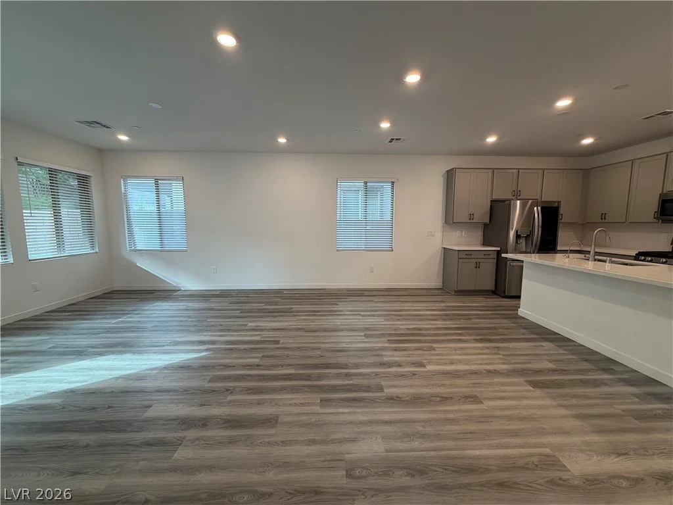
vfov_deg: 85.7
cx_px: 336
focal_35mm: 14
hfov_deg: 102.1
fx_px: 272
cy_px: 252
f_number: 2.2
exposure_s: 1/120
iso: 200
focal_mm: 2.22
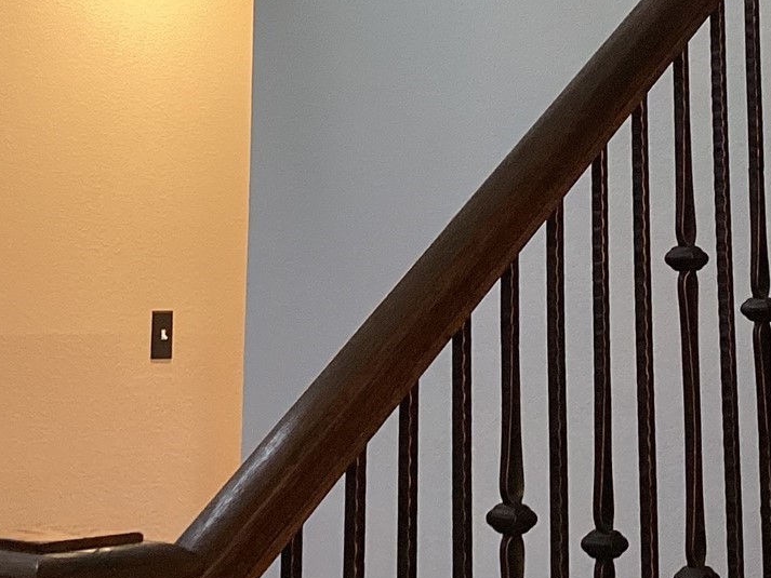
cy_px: -116
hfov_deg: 22.0
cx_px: 407
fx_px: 1983
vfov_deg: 16.0
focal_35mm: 89
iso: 160
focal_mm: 3.3
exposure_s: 1/60
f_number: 2.4
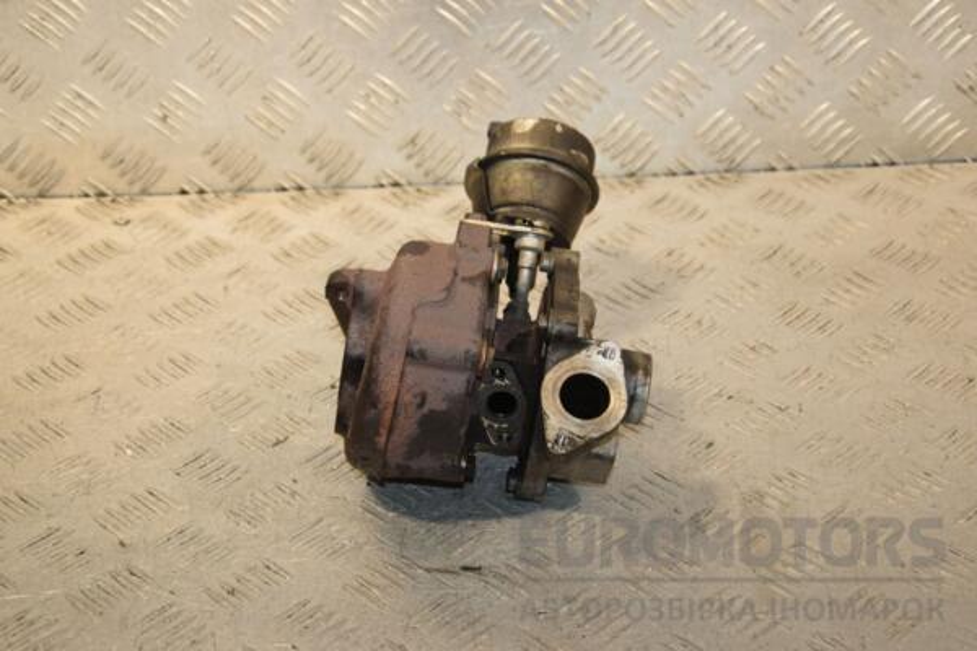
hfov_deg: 28.1
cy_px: 326
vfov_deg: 18.9
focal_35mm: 72
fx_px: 1954
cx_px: 488
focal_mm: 48
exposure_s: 1/200
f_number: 6.3
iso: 800
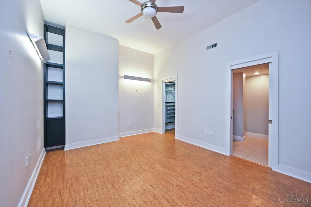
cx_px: 156
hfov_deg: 104.3
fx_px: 121
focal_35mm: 14
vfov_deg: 81.2
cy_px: 104
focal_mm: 14
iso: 400
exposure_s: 1/60
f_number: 4
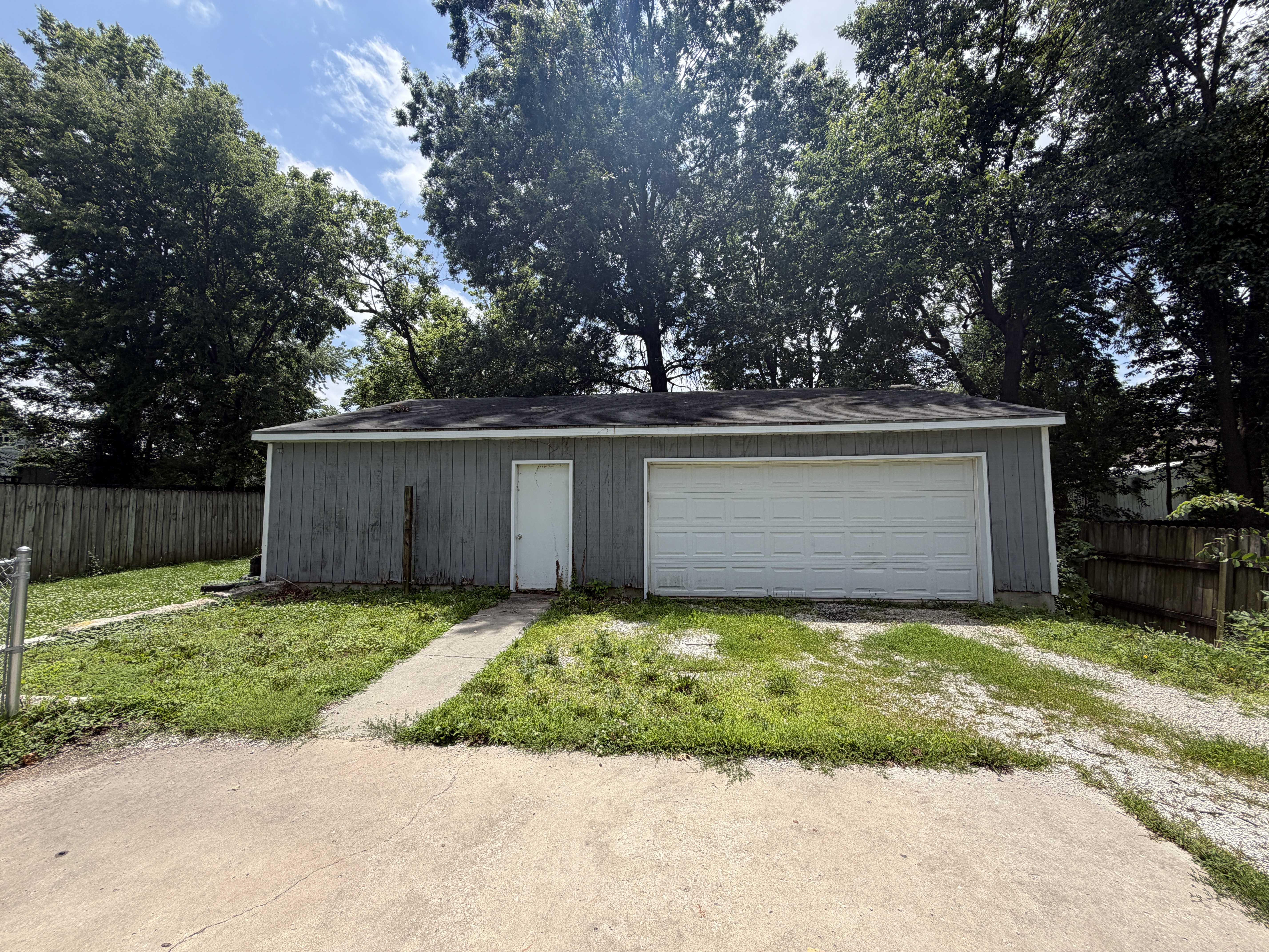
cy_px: 476
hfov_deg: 102.1
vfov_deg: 85.7
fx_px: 513
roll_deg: +0.6
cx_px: 634
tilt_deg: +3.5
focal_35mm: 14
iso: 25
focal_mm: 2.22
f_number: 2.2
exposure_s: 1/770
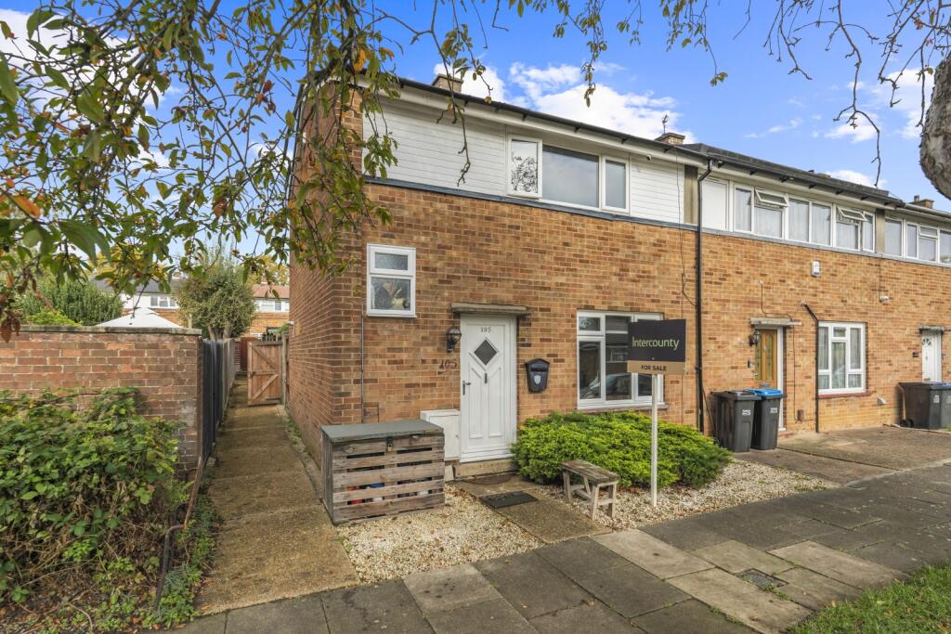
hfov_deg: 90.0
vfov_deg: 67.4
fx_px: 476
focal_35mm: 18
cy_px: 317
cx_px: 476
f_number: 7.1
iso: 320
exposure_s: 1/200
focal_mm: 18
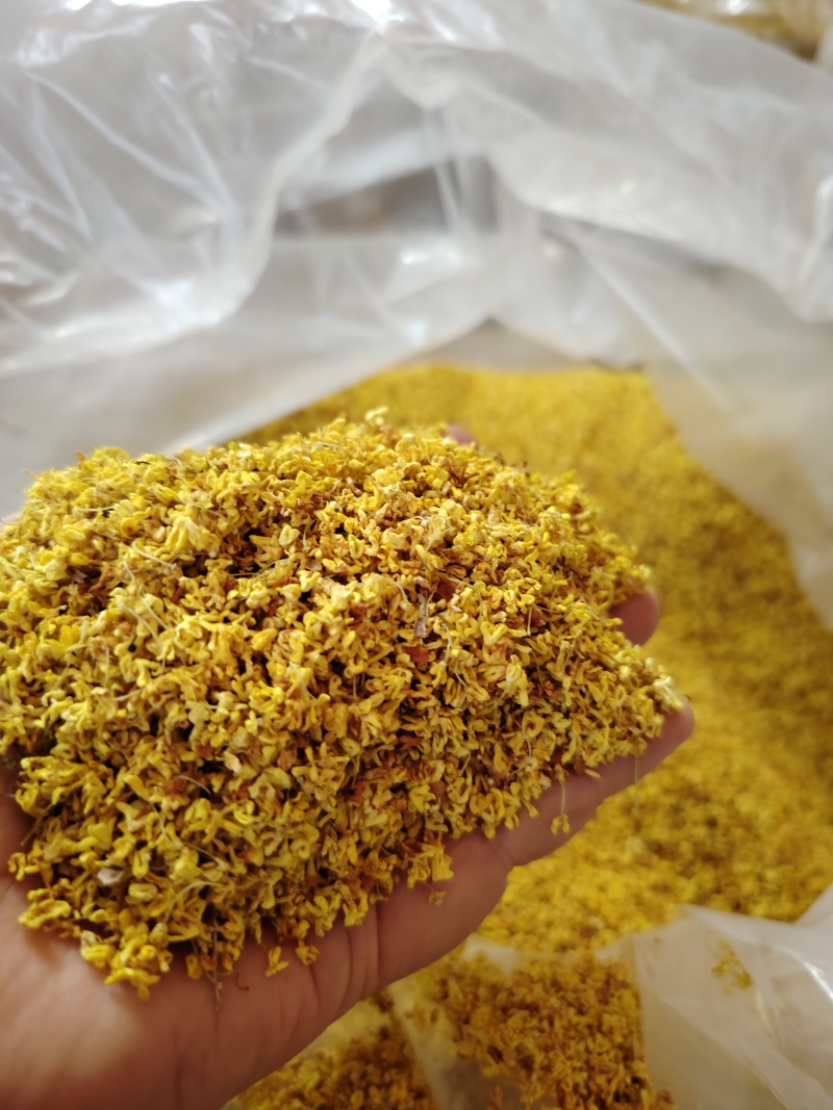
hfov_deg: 56.8
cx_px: 416
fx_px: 770
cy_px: 555
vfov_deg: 71.6
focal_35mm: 24
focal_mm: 5.25
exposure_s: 1/33.3
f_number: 1.75
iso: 1197
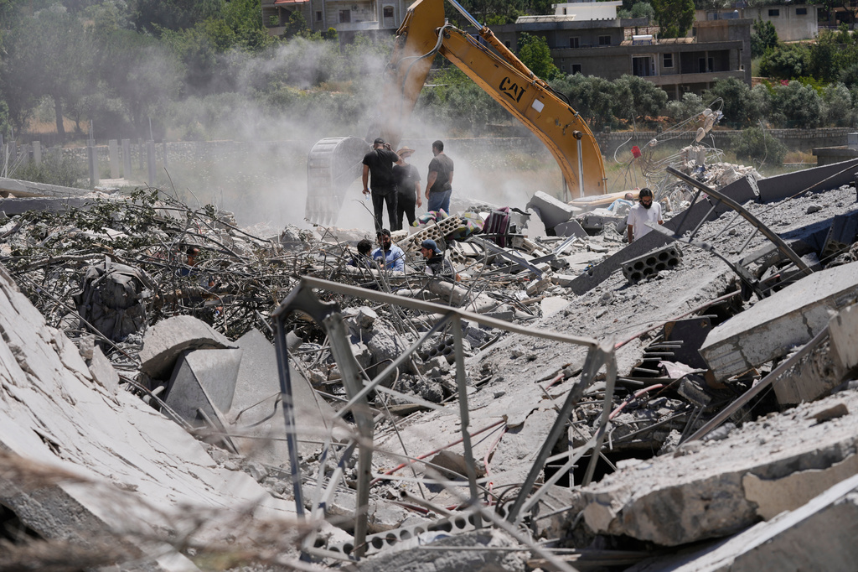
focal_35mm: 94
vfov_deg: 14.5
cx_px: 429
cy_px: 286
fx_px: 2239
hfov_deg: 21.7
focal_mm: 94
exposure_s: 1/1000
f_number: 6.3
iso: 200
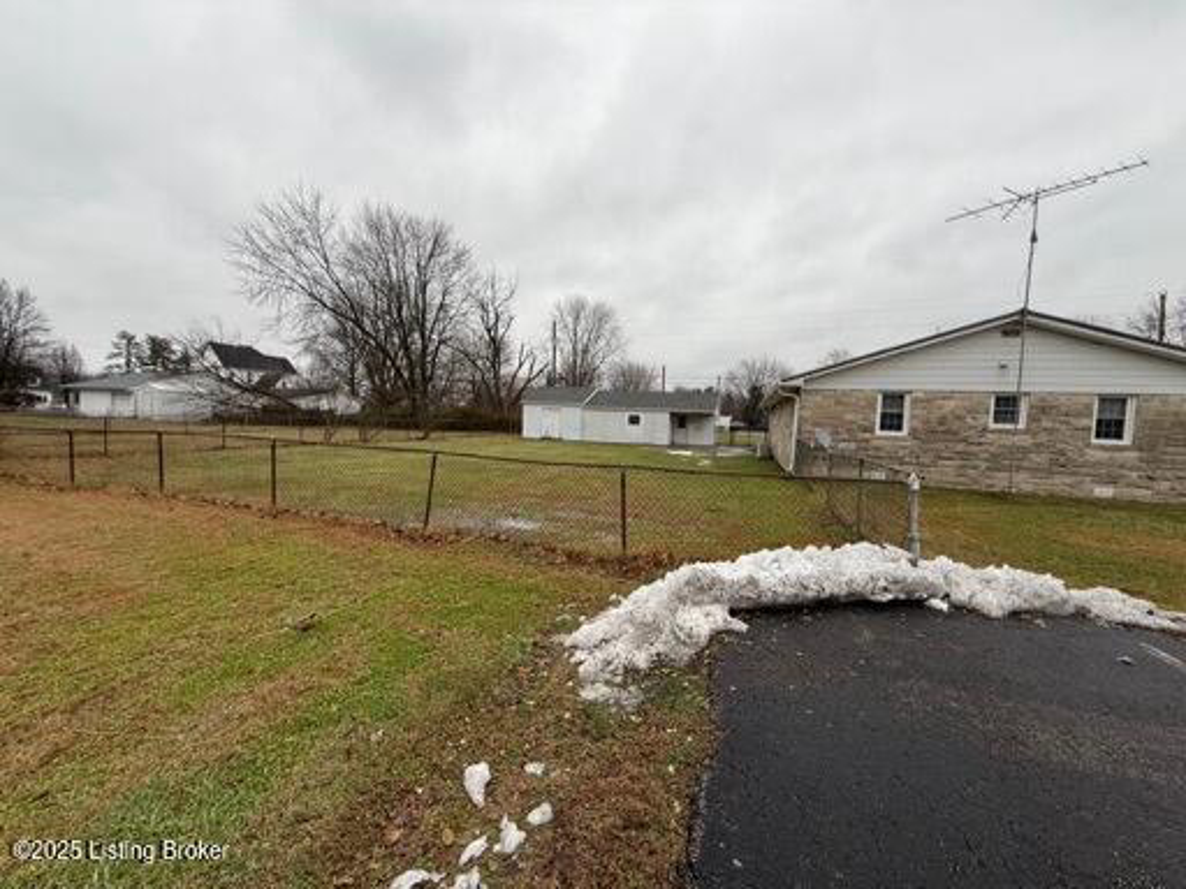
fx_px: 480
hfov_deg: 102.1
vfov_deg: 85.7
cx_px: 593
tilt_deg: -2.8
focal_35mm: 14
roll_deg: -2.1
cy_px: 444
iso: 50
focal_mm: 2.22
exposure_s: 1/316
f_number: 2.2
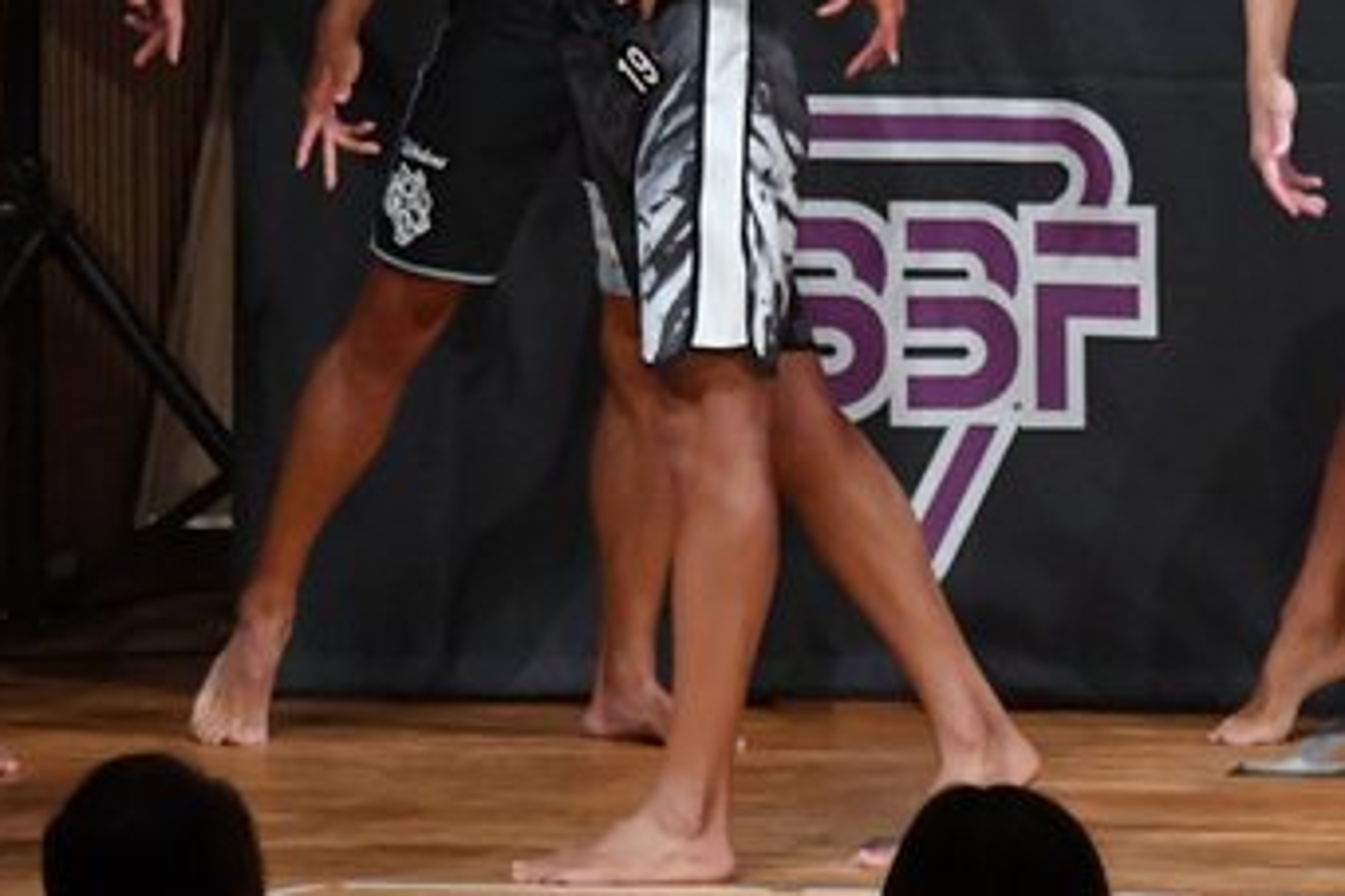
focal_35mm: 580
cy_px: 186
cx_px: 495
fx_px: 21658
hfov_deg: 3.6
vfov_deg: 2.4
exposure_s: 1/400
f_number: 5.6
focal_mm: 170
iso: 8000
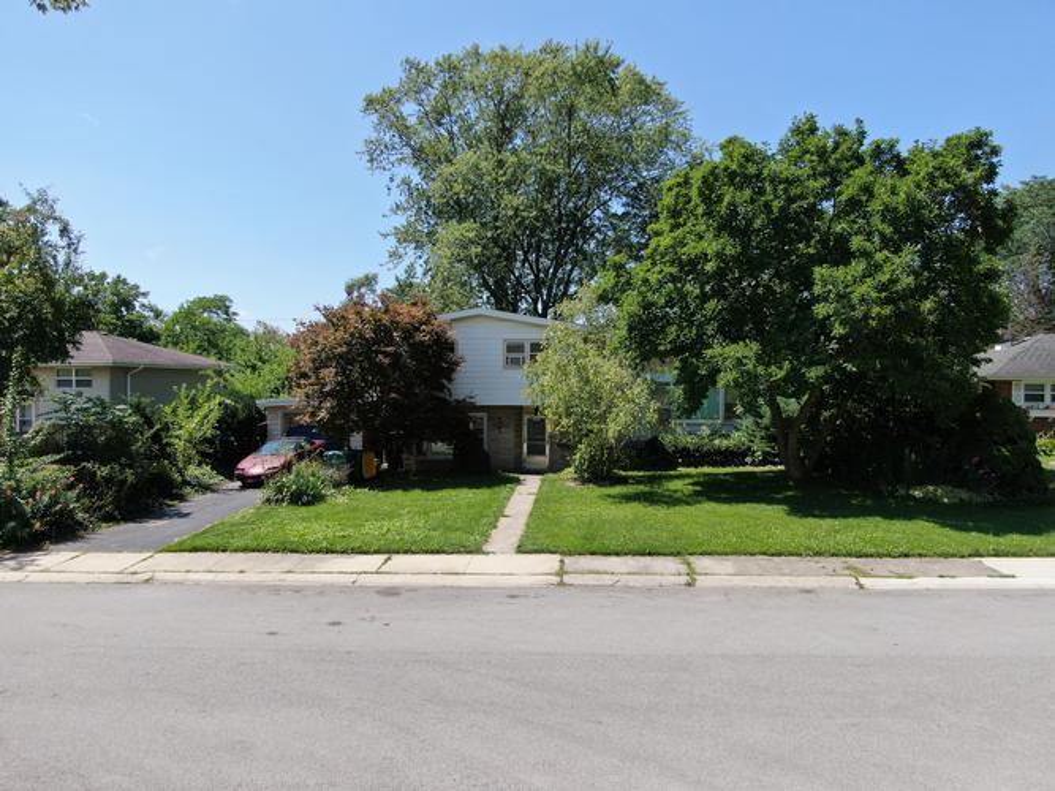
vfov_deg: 56.8
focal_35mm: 24
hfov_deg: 71.6
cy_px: 396
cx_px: 528
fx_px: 731
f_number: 2.8
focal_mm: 4.39
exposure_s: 1/1250
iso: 110
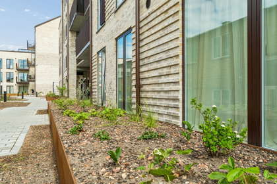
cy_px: 92
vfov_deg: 47.9
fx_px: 208
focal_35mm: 27
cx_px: 138
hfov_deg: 67.4
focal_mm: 18
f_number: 8
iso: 200
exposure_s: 1/400
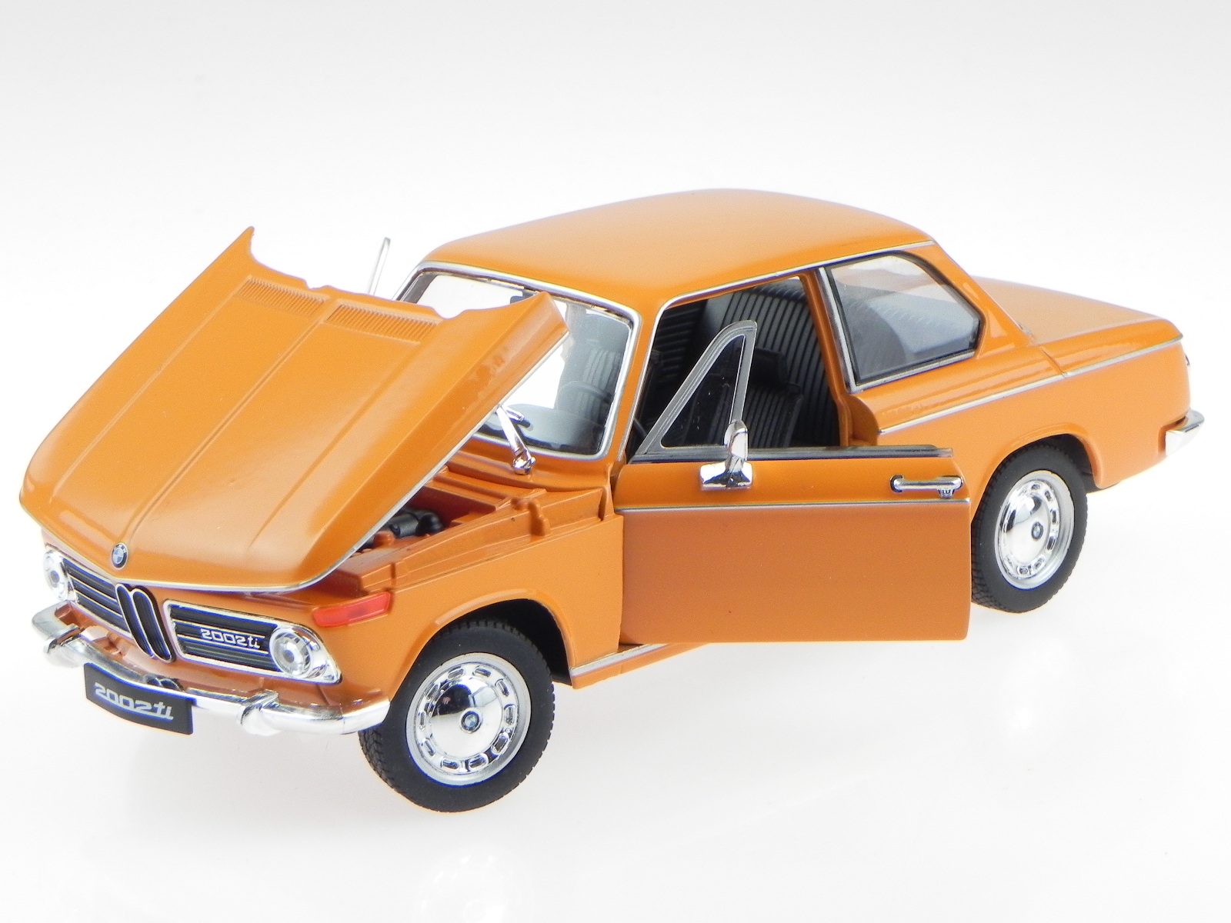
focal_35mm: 117
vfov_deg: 12.7
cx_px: 616
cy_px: 462
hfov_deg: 16.8
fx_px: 4161
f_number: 7.1
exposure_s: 1/29
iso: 212
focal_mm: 20.8
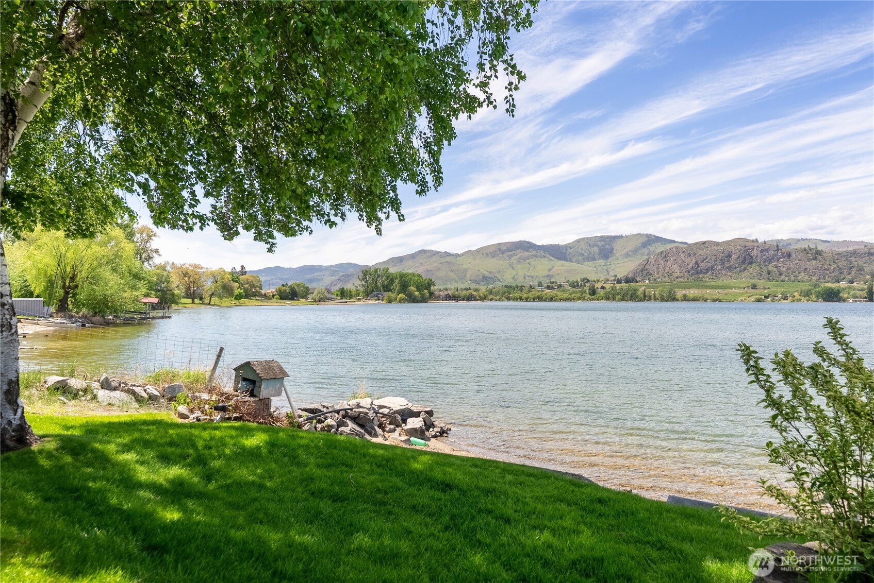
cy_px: 292
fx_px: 493
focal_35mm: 20
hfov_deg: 83.1
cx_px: 437
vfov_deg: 61.2
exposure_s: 1/2500
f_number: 6.3
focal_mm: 20.3
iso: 100
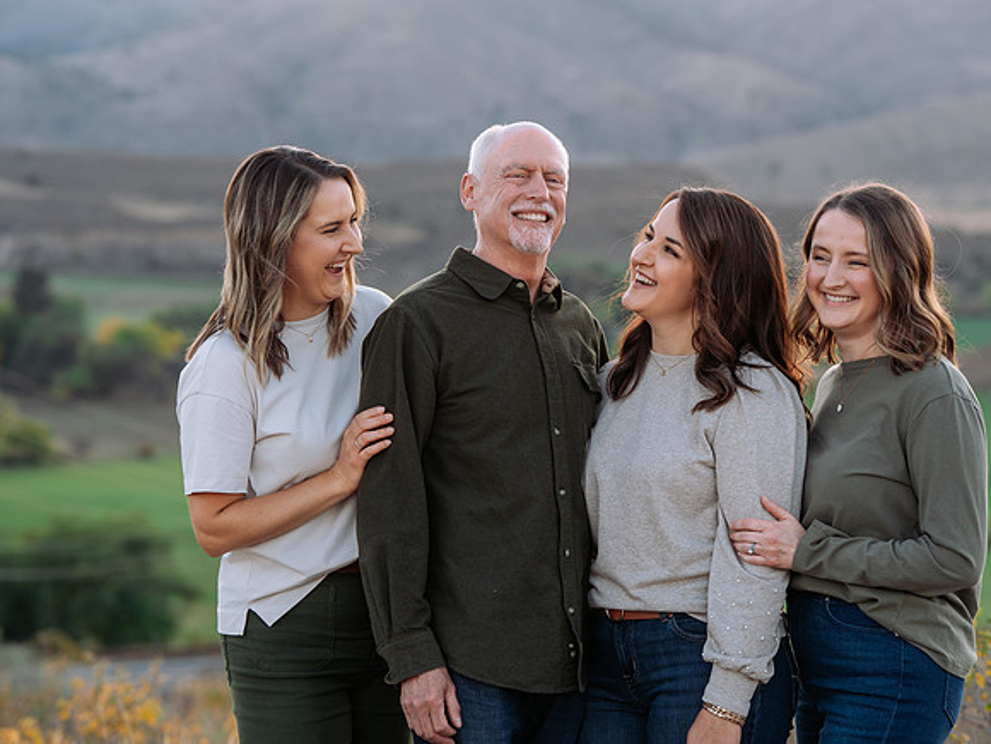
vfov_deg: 12.3
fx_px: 3439
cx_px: 496
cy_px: 372
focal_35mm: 120
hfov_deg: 16.4
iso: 500
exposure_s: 1/160
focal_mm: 111
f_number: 4.5
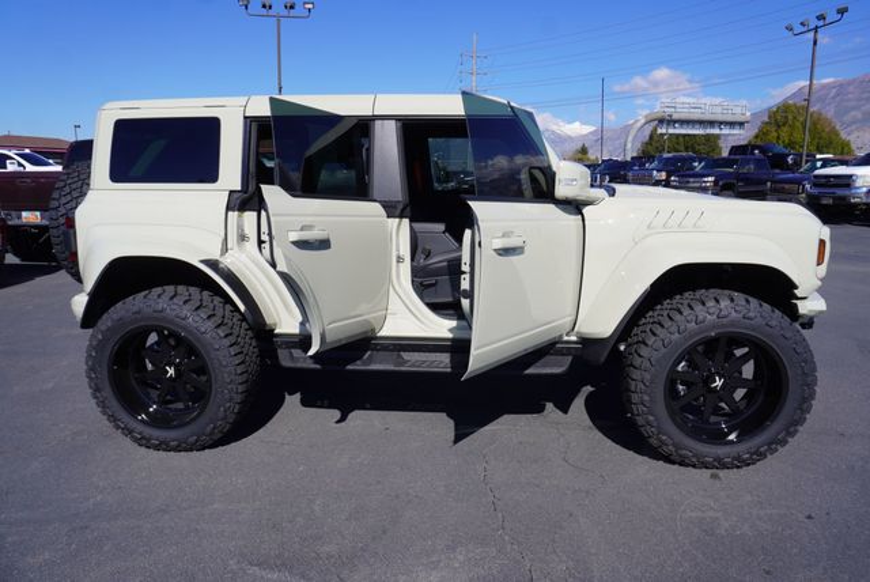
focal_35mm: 24
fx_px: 581
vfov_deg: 53.2
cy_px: 291
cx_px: 435
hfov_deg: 73.7
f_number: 8
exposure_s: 1/320
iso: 100
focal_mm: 16
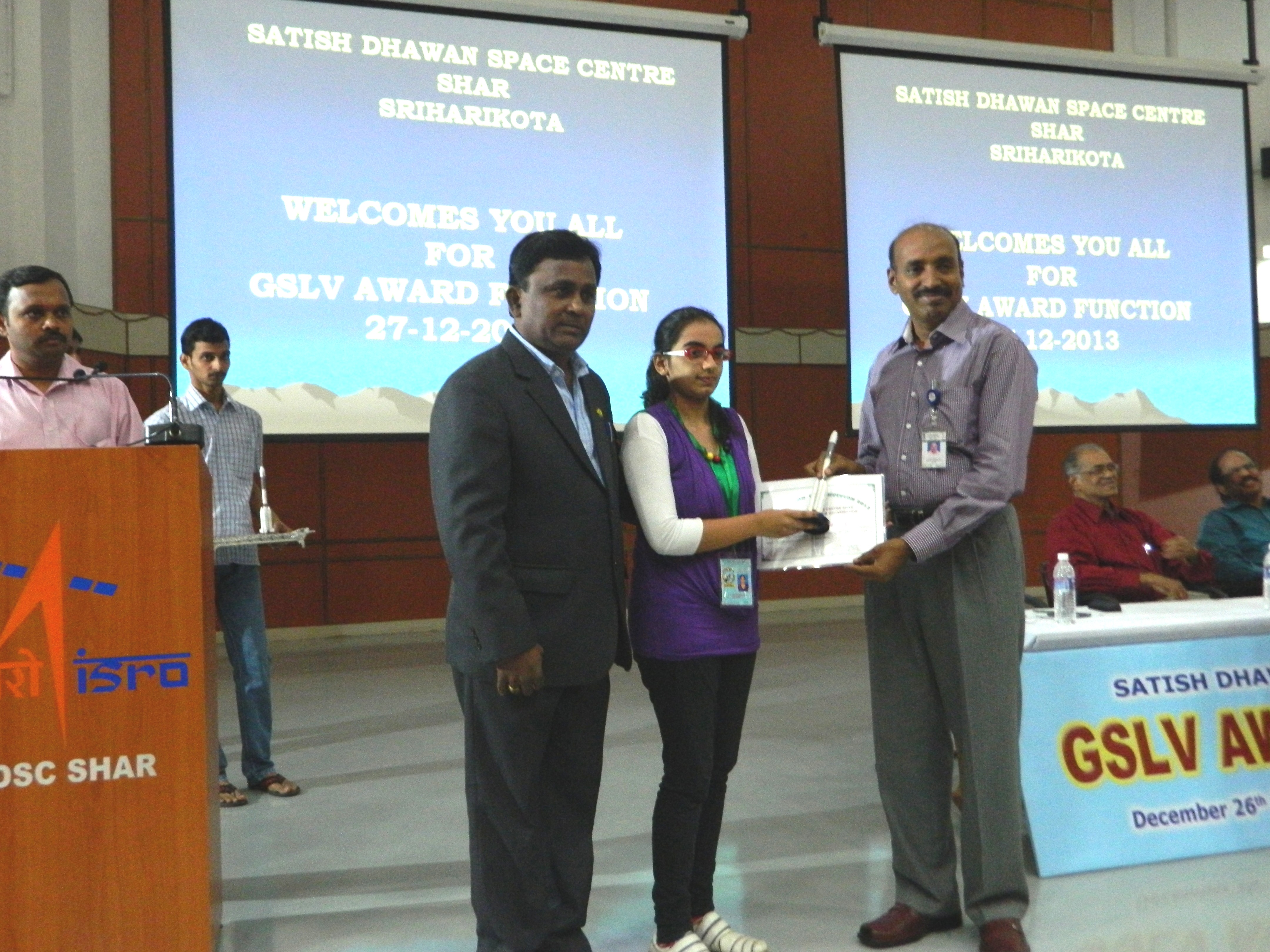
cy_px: 476
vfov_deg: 40.7
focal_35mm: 35
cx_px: 635
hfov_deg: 52.6
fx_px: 1284
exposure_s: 1/30
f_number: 3.3
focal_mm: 6.2
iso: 400
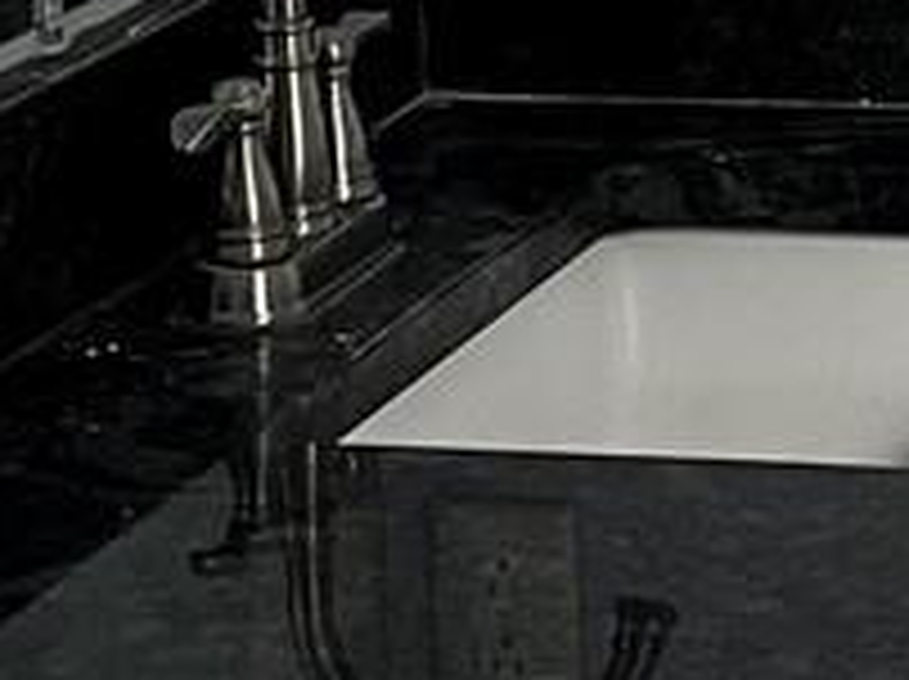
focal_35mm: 206
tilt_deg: -4.8
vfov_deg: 6.9
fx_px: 5403
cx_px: 855
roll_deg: +2.1
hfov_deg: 9.6
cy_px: -685
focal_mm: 5.1
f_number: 1.6
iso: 125
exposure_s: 1/97
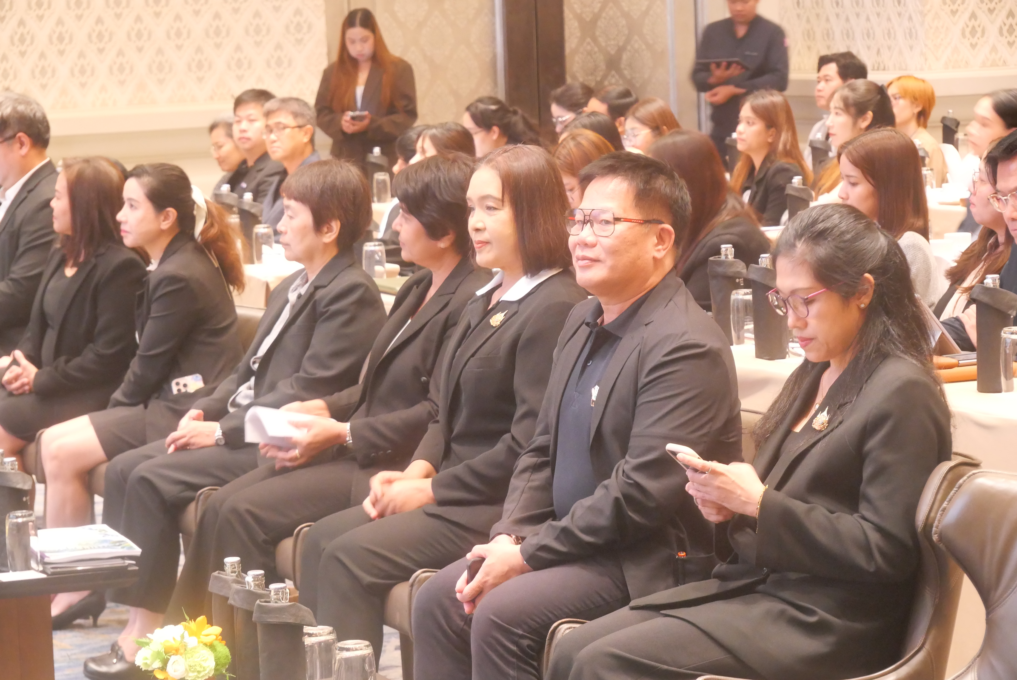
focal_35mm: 124
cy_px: 340
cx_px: 508
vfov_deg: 11.1
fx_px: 3505
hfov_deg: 16.5
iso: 3200
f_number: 5.6
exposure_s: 1/8
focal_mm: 60
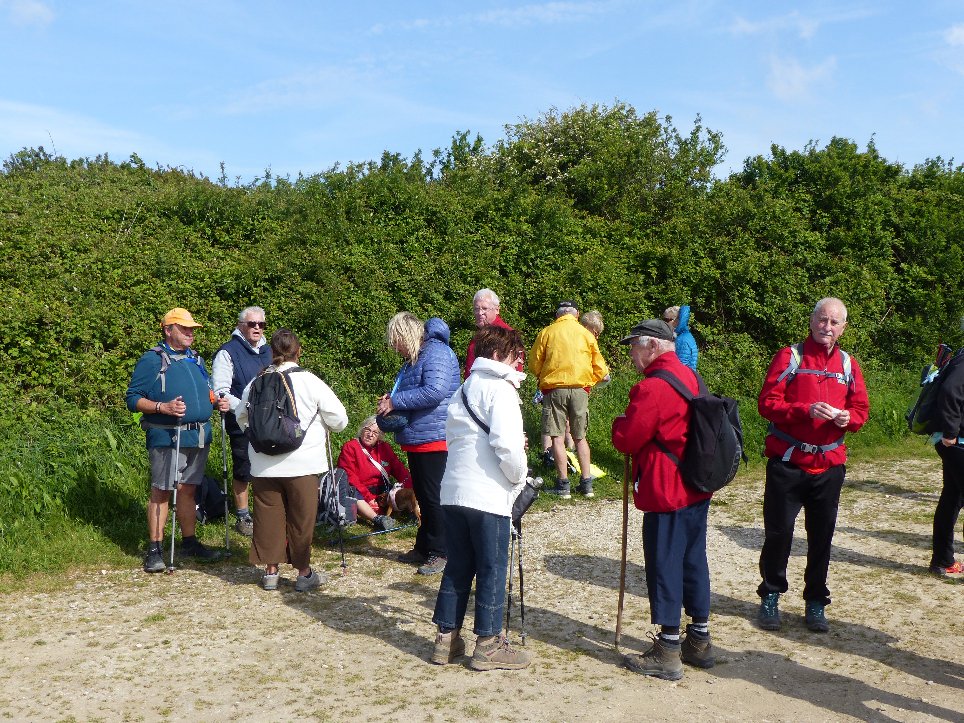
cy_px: 362
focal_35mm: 39
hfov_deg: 47.9
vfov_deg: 36.8
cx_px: 482
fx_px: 1086
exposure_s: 1/800
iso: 100
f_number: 4
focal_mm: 7
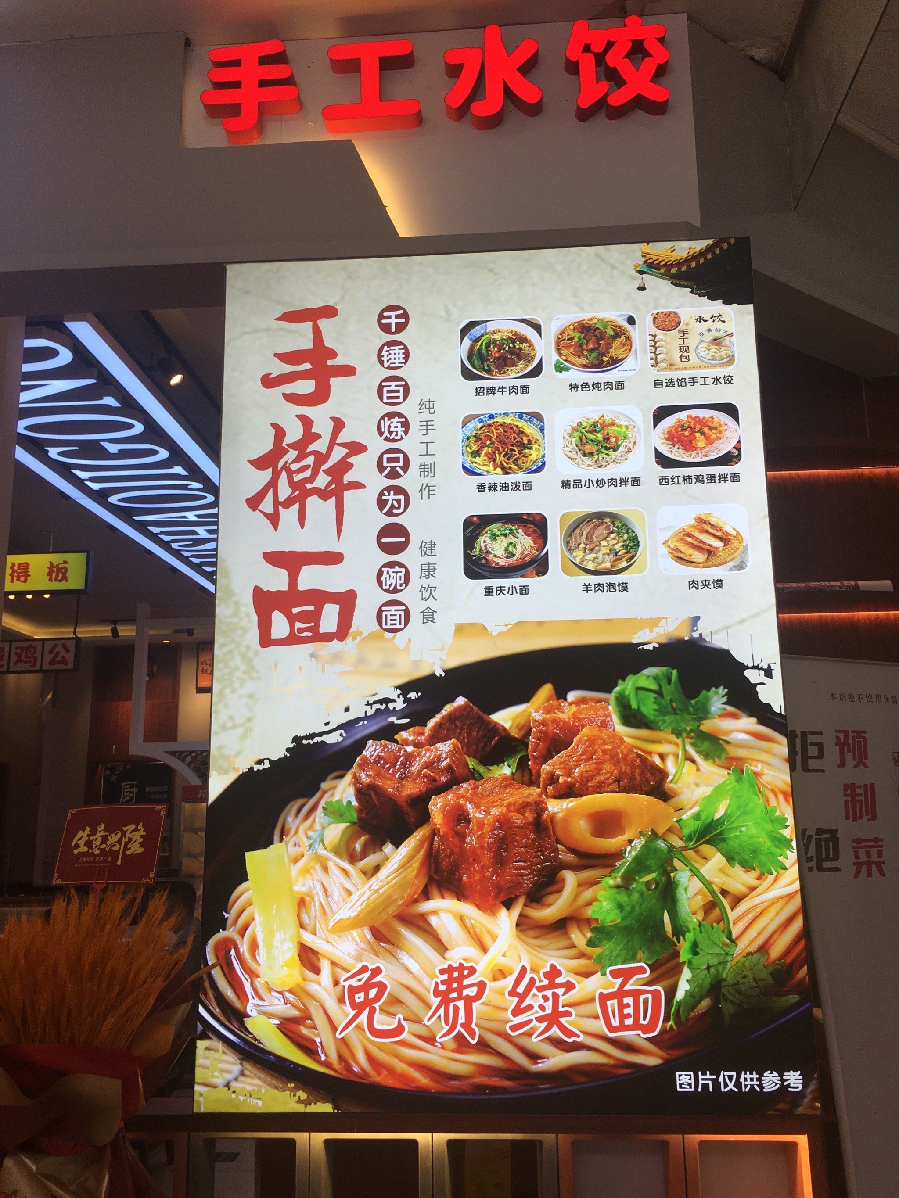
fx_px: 1004
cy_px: 599
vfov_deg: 61.7
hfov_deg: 48.2
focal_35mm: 29
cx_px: 450
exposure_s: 1/272
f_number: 2.2
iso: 25
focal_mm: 4.15
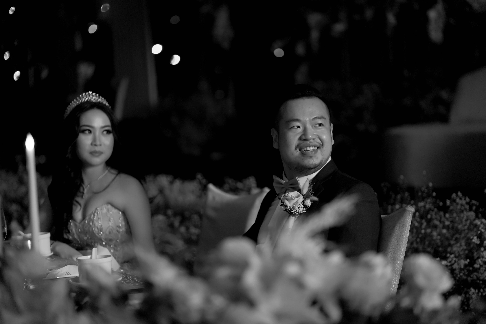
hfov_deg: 23.9
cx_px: 243
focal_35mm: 85
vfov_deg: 16.1
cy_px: 162
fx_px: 1147
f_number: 1.8
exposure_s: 1/160
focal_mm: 85
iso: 2000
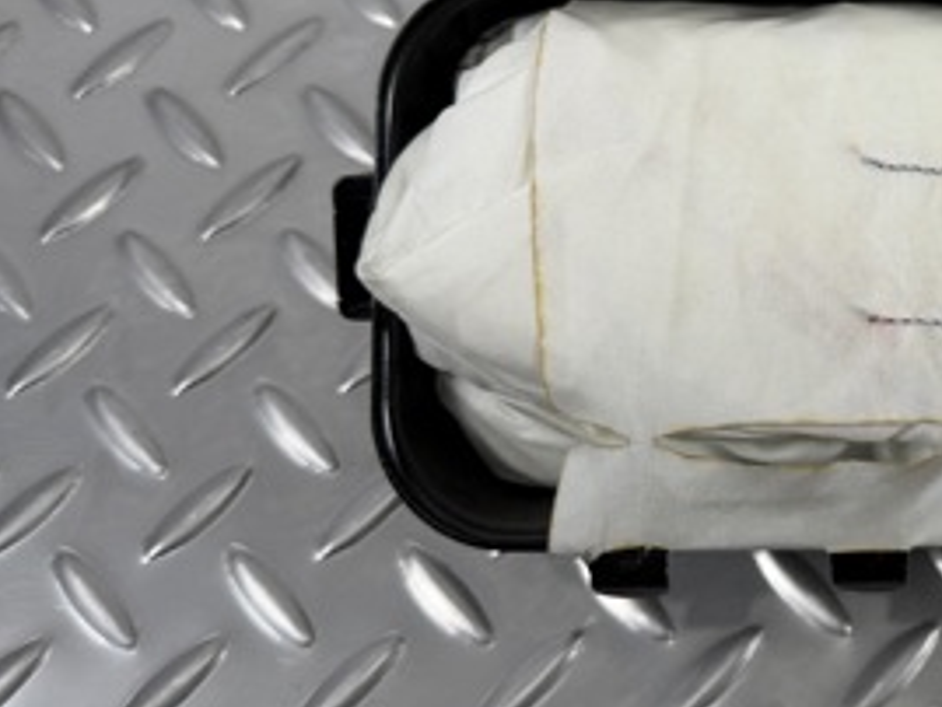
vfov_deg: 25.5
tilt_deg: -65.8
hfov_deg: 30.6
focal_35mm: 57
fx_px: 1552
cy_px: 234
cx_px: 1005
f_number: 1.78
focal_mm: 6.76
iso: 64
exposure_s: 1/156
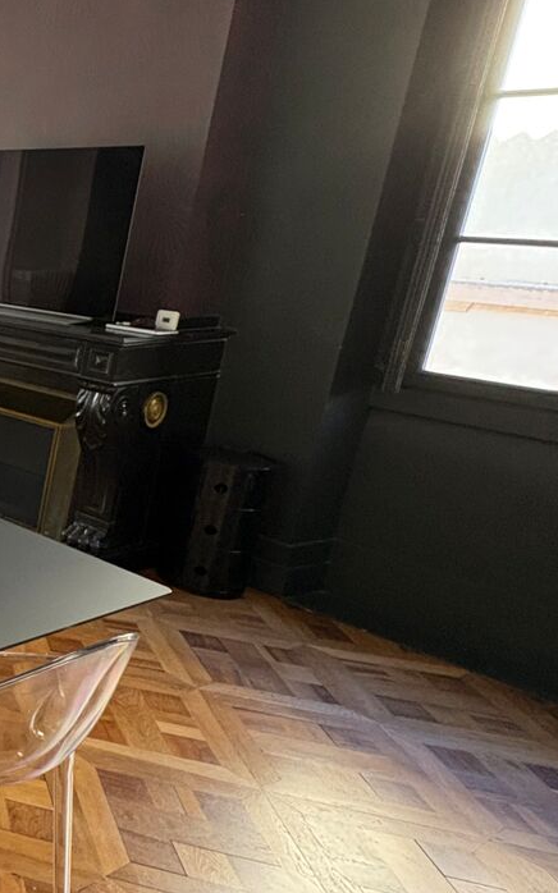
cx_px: -394
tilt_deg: -13.9
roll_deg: -2.4
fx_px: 828
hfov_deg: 23.5
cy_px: 393
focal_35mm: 34
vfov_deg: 56.6
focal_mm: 2.22
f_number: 2.2
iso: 500
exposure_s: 1/60
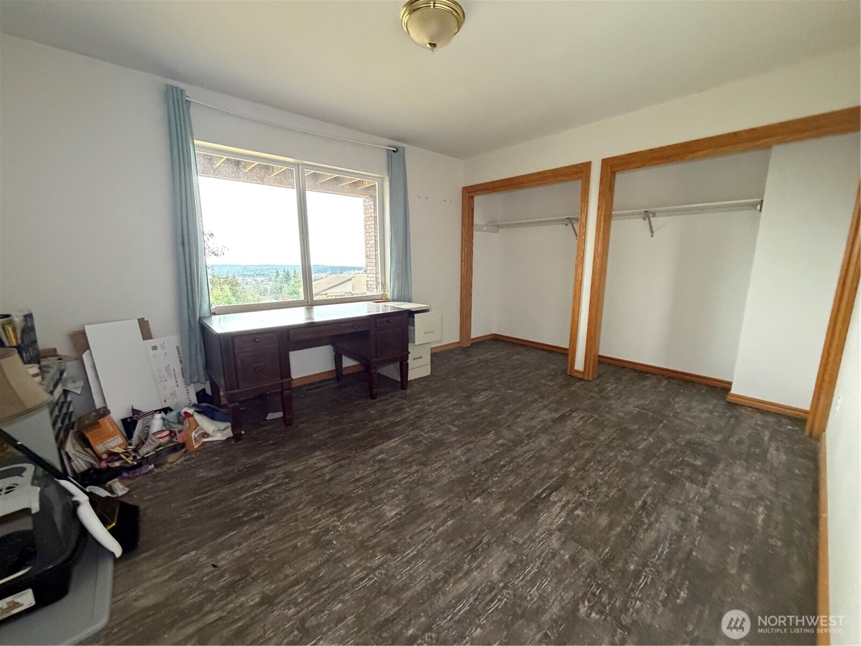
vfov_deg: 85.7
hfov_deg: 102.1
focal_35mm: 14
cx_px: 430
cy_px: 323
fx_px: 348
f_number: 2.2
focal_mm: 2.22
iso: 640
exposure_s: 1/60
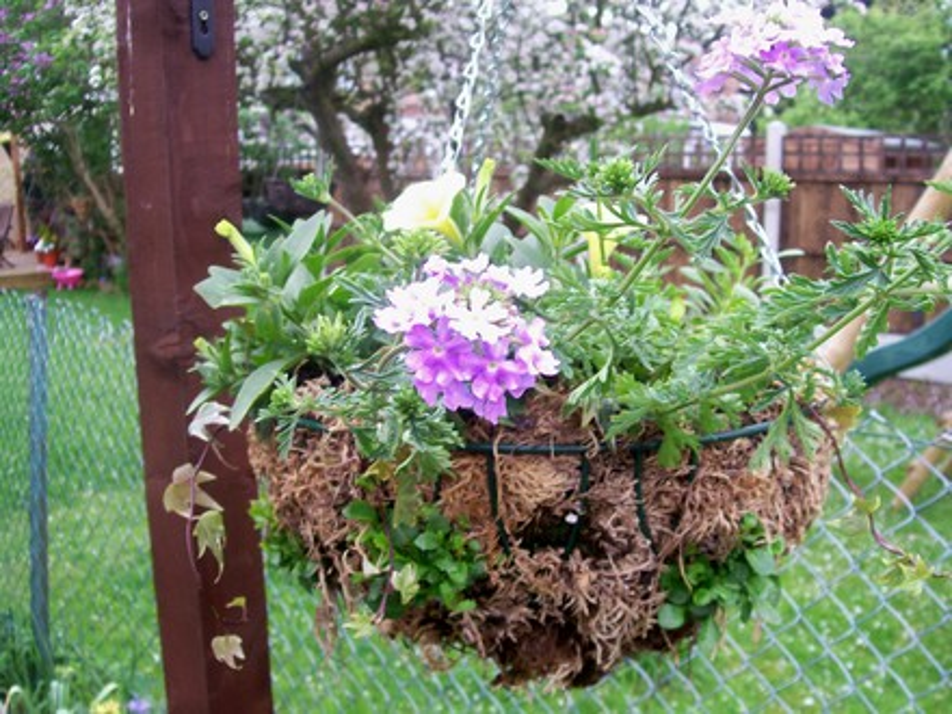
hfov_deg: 51.4
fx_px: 990
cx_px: 476
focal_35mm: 36
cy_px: 357
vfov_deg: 39.7
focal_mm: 6
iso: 80
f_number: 2.7
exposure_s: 1/32.7
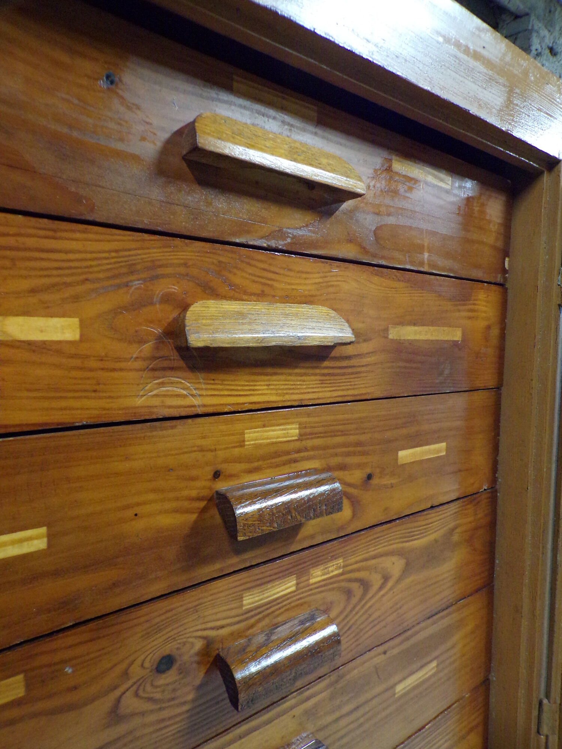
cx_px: 281
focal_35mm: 24
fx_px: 520
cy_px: 374
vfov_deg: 71.6
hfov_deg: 56.8
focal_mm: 4.3
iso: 564
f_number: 3
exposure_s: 1/17
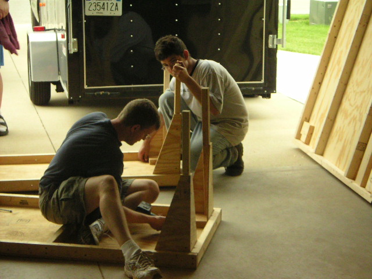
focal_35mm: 80
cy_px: 140
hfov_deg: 24.4
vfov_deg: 18.4
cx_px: 186
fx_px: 860
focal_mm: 10.4
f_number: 3.4
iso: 400
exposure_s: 1/125
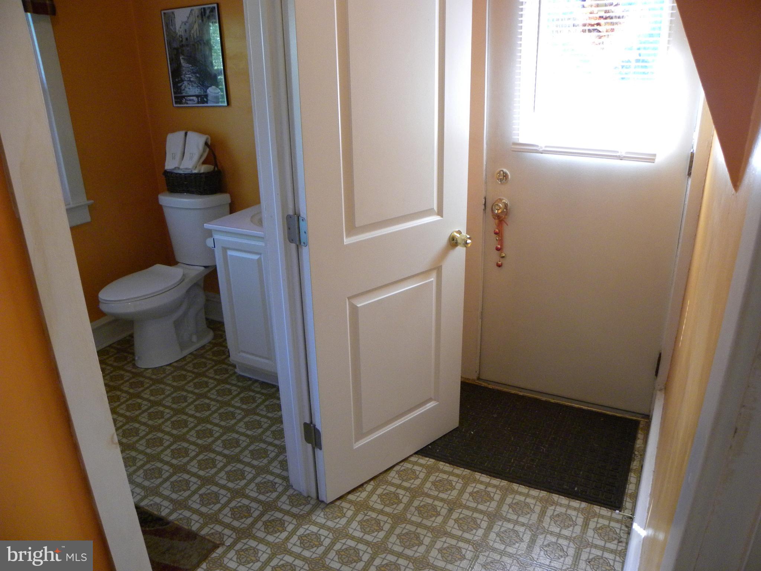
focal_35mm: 26
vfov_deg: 53.1
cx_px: 380
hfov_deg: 67.3
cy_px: 286
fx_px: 572
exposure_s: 1/71
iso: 314
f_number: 2.8
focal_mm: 4.6
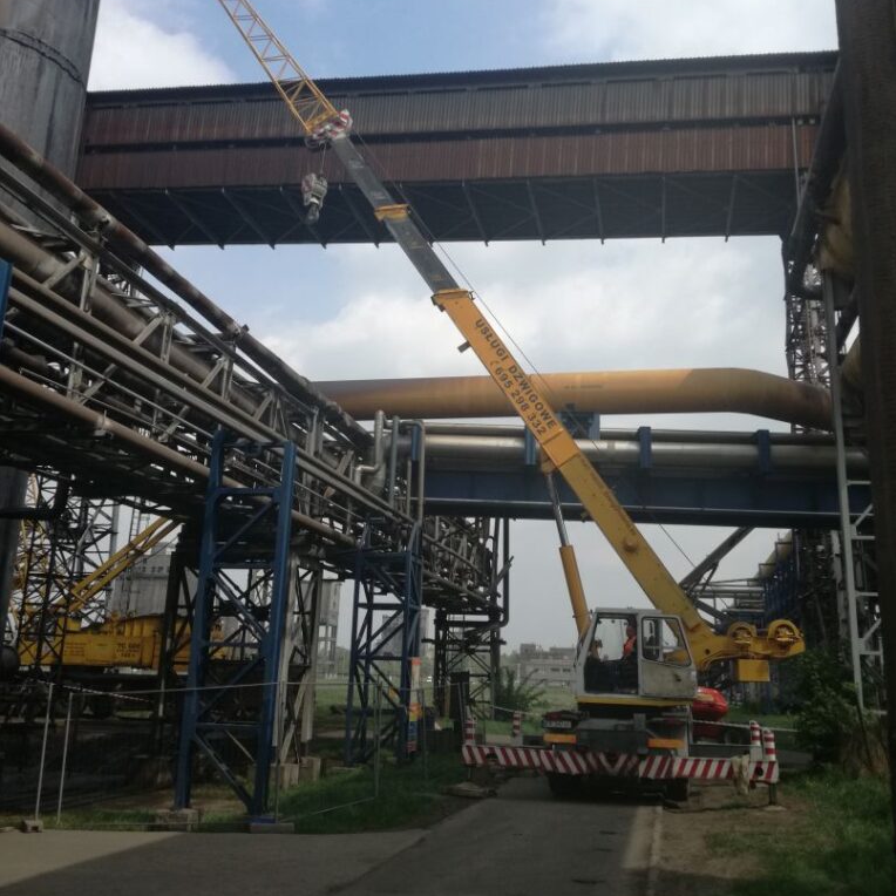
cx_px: 449
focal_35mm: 32
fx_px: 937
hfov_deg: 51.1
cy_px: 402
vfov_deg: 51.0
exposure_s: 1/1263
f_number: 2
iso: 50
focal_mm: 3.79
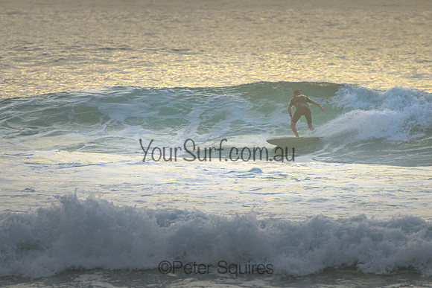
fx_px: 6599
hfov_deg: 3.7
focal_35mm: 550
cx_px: 257
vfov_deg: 2.5
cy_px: 123
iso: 560
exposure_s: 1/2000
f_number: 5.6
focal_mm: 400
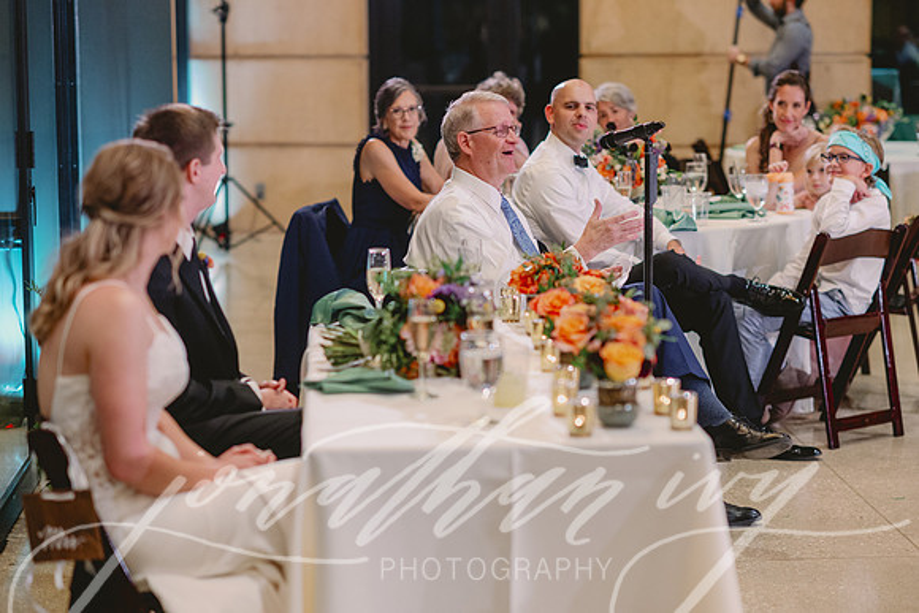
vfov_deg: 16.1
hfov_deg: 23.9
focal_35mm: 85
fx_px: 2174
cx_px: 460
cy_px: 306
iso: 2000
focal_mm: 85
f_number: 2.2
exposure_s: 1/160
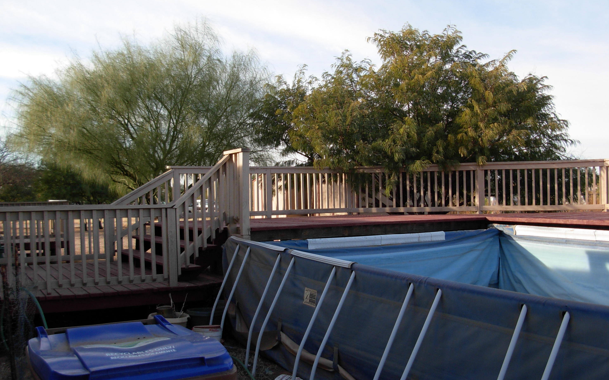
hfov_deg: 48.2
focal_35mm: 41
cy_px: 187
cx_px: 303
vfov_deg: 31.3
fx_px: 680
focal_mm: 6.3
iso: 79
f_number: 2.9
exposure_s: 1/470
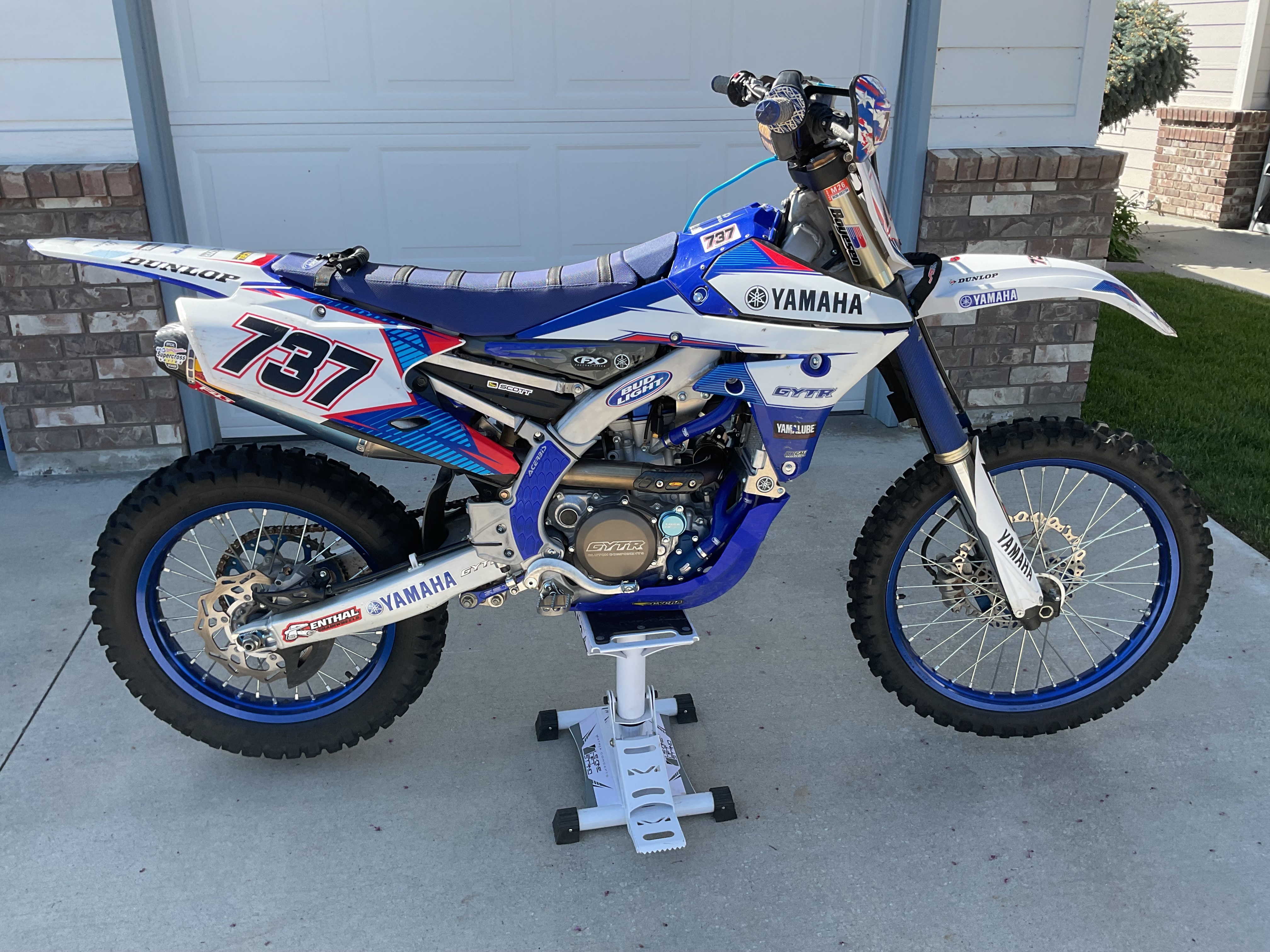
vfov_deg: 48.2
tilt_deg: -21.9
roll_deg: -0.9
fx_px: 1064
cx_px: 635
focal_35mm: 29
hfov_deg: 61.7
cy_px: 476
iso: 16
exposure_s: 1/586
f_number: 1.8
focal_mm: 3
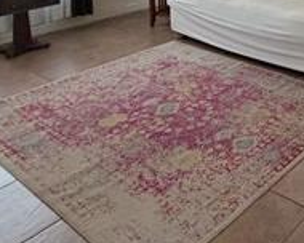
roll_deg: +0.2
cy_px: -86
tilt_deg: -4.4
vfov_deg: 26.8
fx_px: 414
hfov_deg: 32.7
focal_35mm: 46
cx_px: 371
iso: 250
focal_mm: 2.22
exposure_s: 1/120
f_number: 2.2
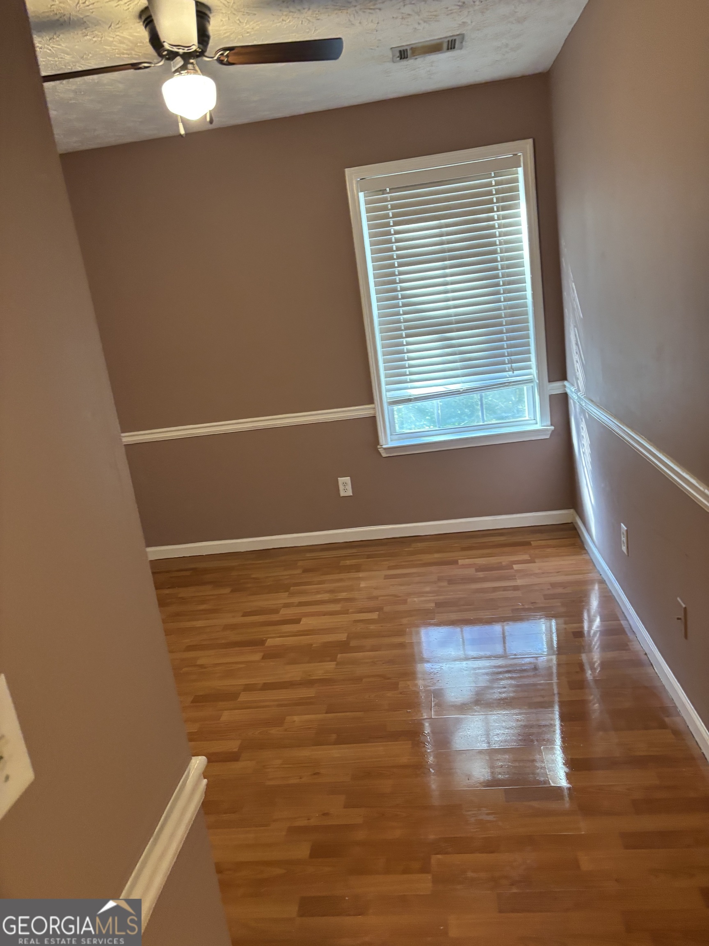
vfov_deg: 67.3
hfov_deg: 53.1
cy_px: 473
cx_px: 354
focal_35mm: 26
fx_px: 710
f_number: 1.6
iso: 400
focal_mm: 5.96
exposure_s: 1/60
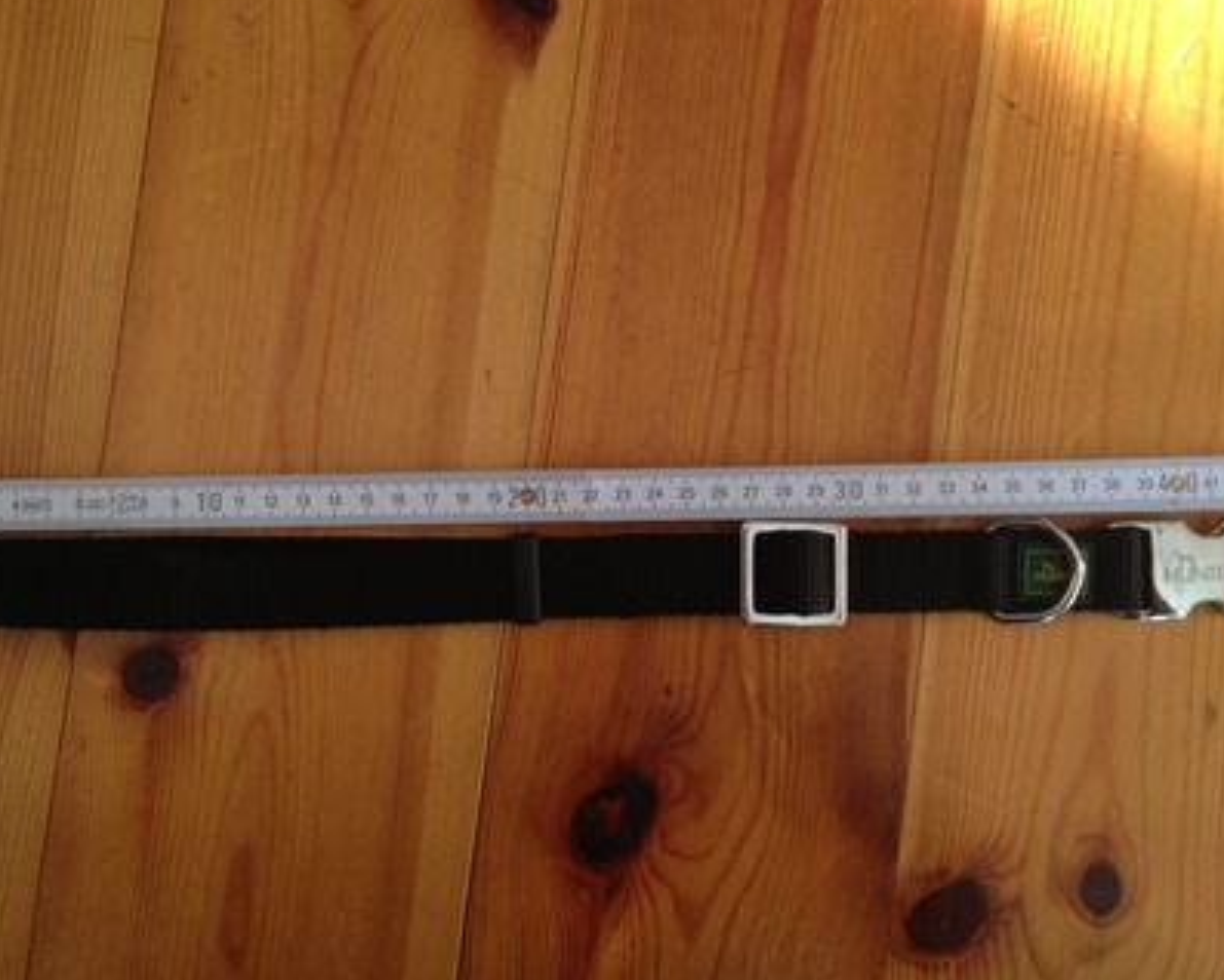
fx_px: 1558
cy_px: 479
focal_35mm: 43
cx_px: 552
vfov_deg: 34.9
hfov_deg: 42.8
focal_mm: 4.28
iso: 160
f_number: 2.4
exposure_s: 1/20
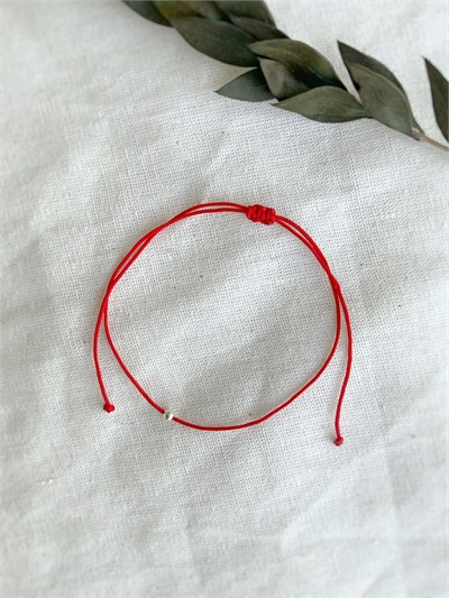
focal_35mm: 29
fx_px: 501
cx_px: 224
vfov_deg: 61.6
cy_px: 299
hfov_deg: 48.2
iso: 16
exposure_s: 1/177
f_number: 1.8
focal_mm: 3
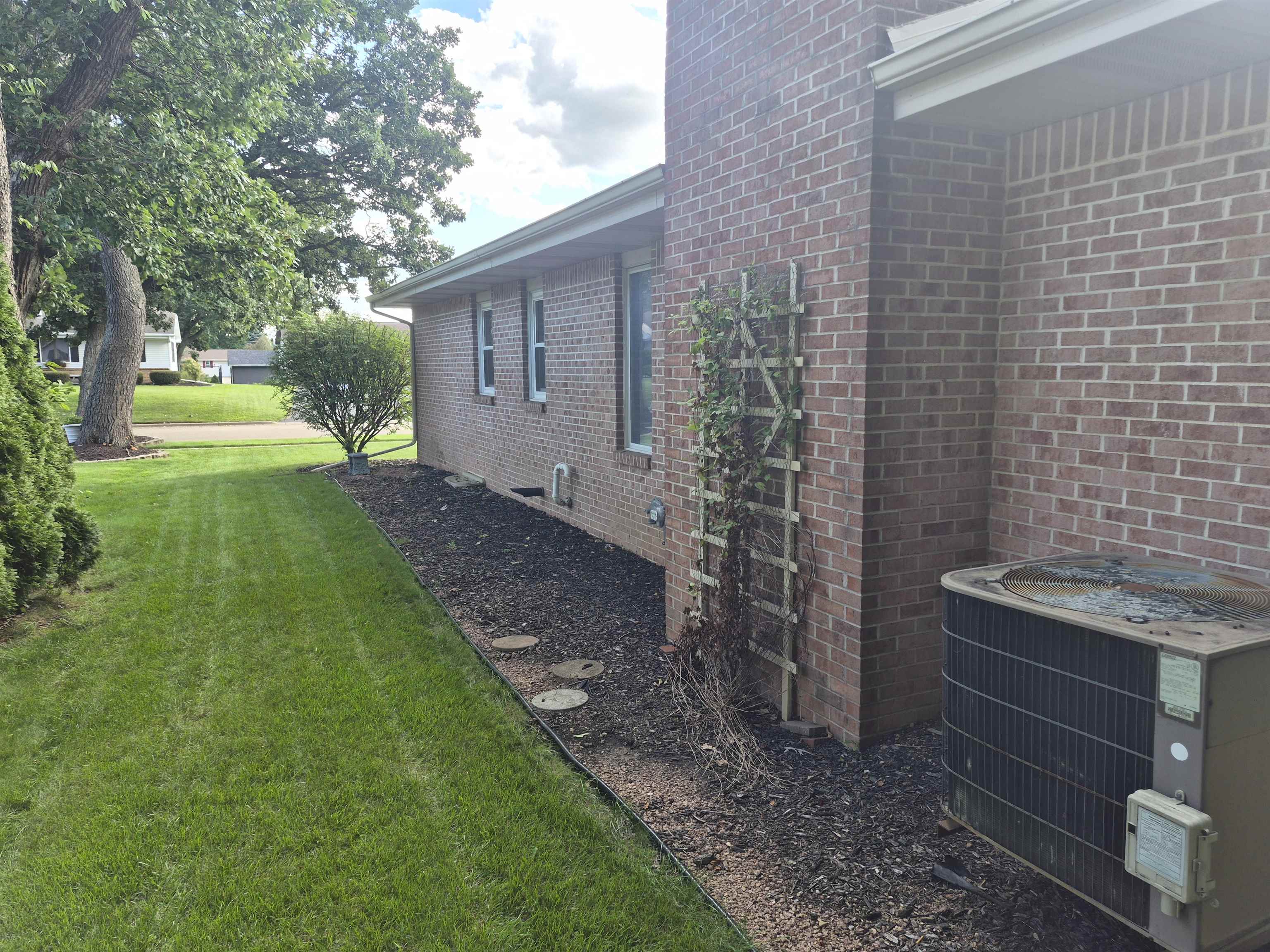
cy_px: 476
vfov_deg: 58.9
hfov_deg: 73.9
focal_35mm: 23
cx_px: 635
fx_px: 844
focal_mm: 5.4
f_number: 1.8
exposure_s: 1/180
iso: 32
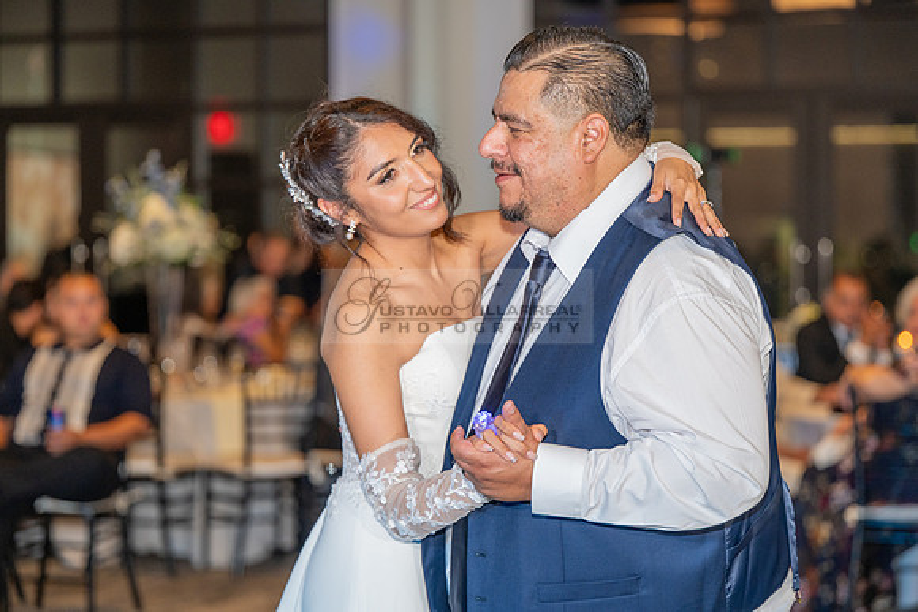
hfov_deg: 22.4
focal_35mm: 91
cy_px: 306
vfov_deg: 15.0
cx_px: 459
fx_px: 2321
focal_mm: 91
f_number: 2.8
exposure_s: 1/125
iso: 1000
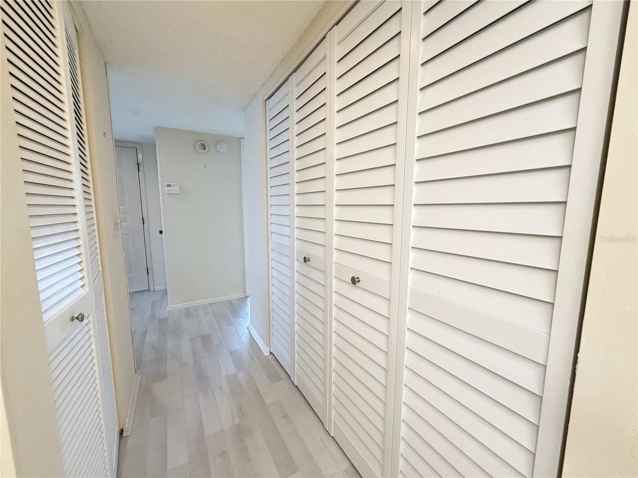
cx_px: 319
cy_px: 239
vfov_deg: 85.7
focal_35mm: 14
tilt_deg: -6.4
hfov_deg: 102.1
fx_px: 258
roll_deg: -0.5
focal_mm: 2.22
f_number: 2.2
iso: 500
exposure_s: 1/60
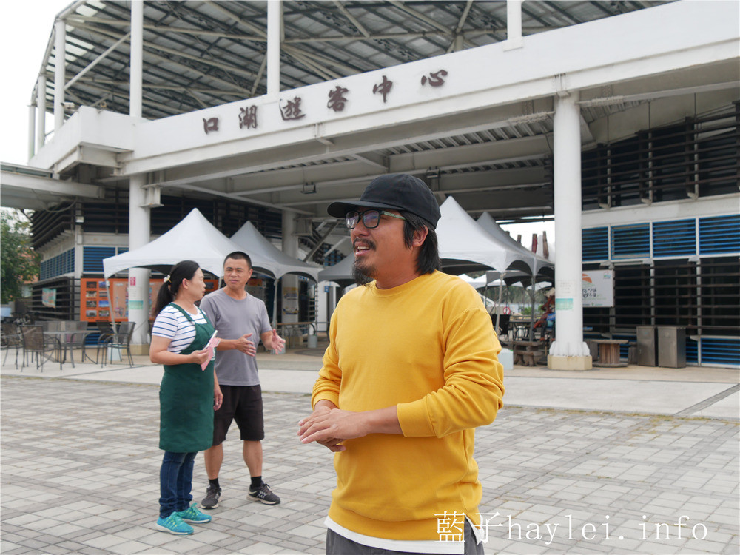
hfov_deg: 49.0
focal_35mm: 38
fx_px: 812
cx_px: 370
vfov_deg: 37.7
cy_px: 278
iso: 200
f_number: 5
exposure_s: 1/400
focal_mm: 19
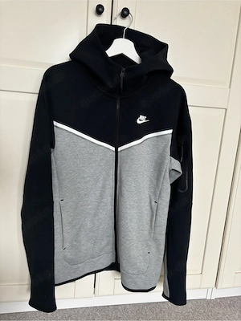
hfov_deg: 53.1
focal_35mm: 26
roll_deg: -4.2
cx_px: 120
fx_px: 241
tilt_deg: -11.5
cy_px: 160
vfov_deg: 67.3
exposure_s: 1/59
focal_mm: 5.96
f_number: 1.6
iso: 500
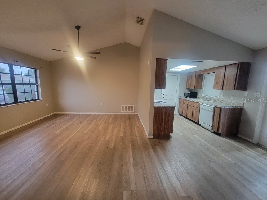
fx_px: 100
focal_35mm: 13
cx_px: 134
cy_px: 100
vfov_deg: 89.9
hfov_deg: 106.2
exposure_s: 1/30
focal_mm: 2.2
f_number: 2.2
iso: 500
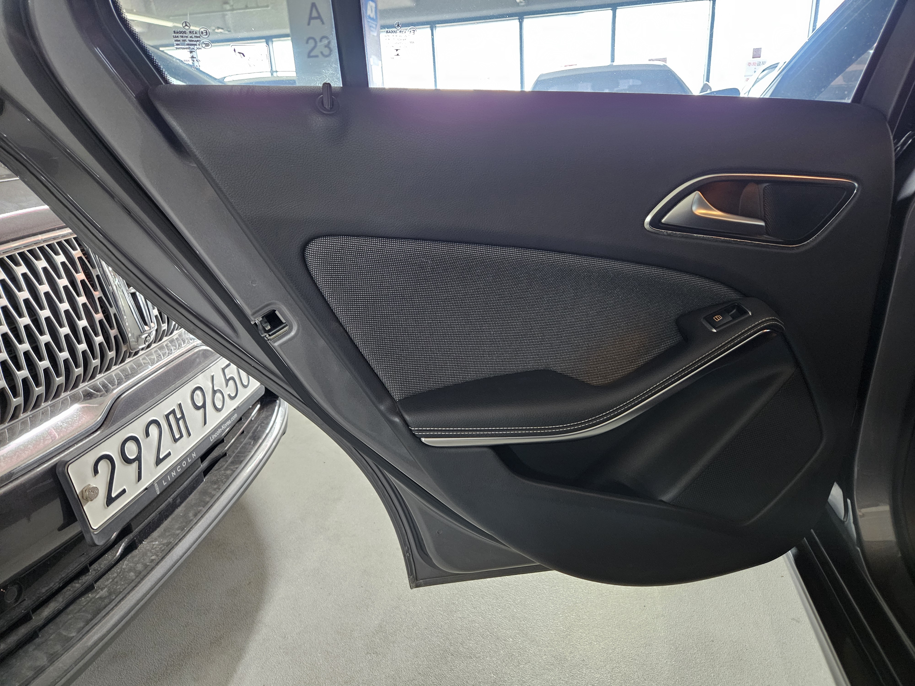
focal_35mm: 23
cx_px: 458
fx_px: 608
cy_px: 343
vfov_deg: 58.9
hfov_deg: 73.9
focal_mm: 5.4
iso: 640
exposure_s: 1/24
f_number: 1.8
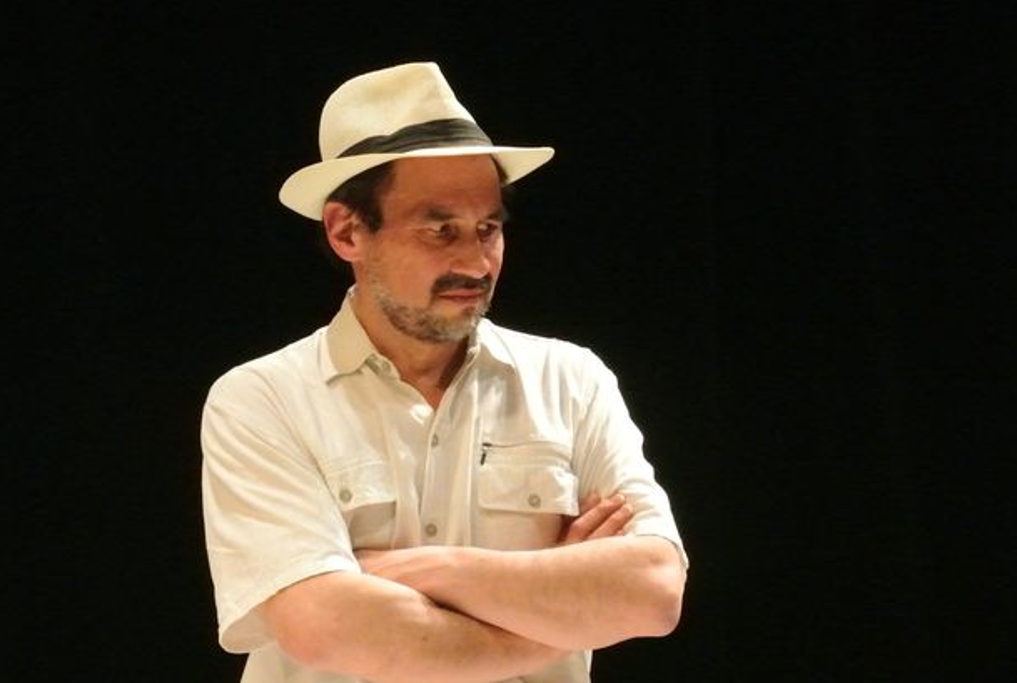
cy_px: 397
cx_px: 436
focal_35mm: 306
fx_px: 8664
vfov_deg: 4.5
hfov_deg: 6.7
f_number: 8
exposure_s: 1/200
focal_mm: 86.5
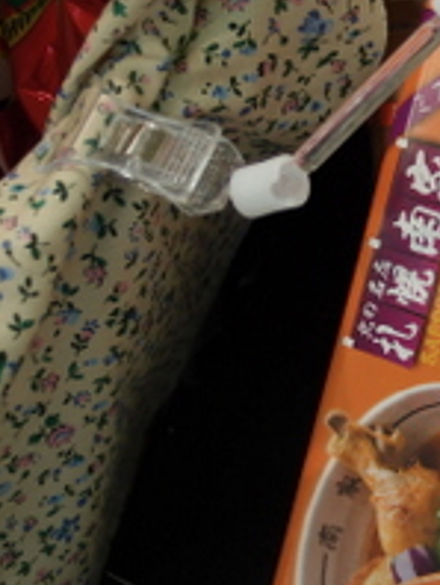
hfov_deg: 15.5
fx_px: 1539
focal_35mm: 91
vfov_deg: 21.5
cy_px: 325
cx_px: 564
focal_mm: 8.99
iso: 100
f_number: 2
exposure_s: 1/100
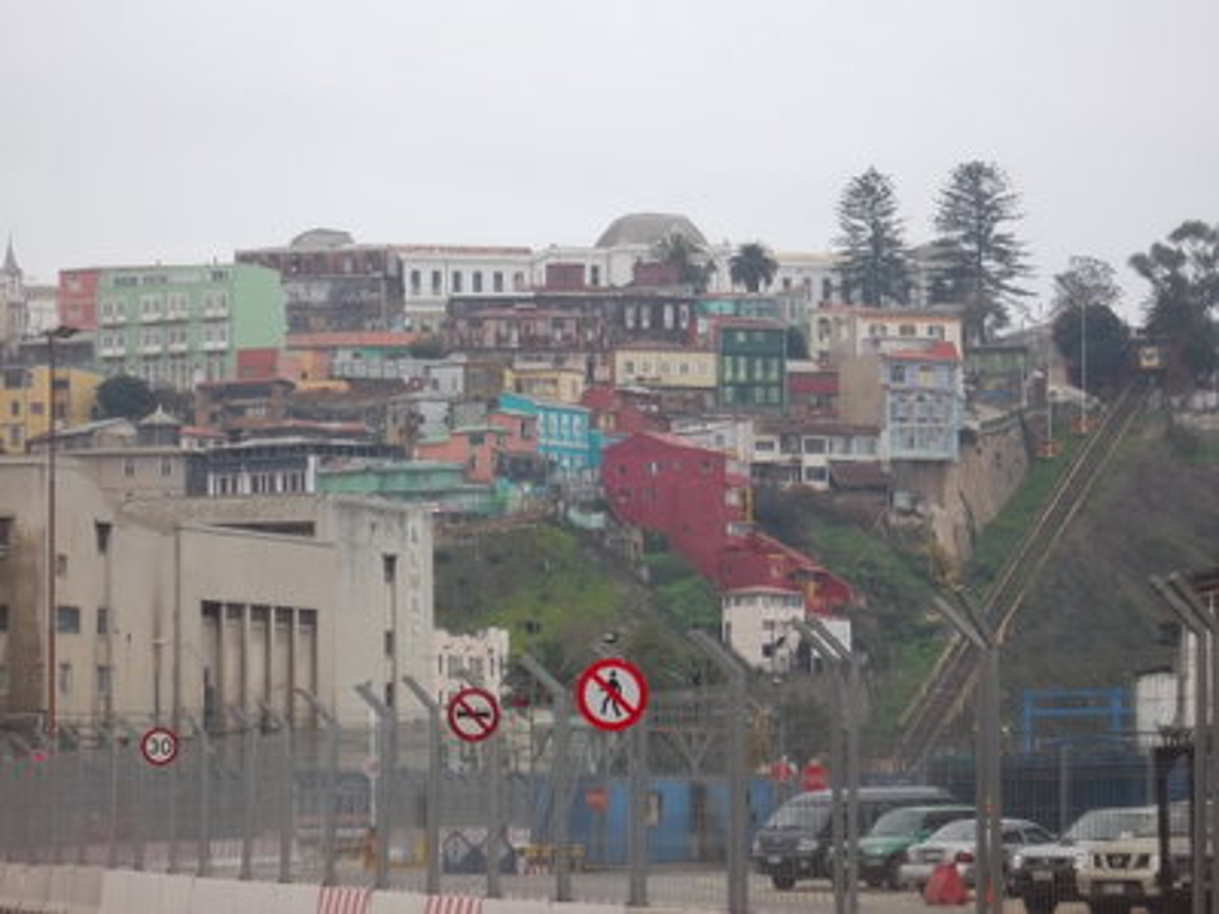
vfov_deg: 10.6
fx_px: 4930
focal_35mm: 140
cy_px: 457
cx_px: 610
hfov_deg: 14.1
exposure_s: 1/30
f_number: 5.9
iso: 64
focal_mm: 25.25
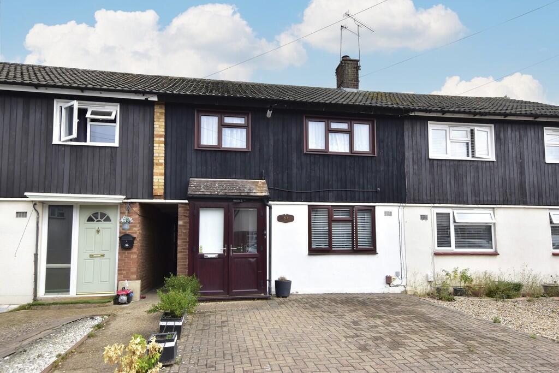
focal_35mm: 21
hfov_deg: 81.2
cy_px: 186
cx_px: 280
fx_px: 326
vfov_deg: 59.5
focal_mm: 14
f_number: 8
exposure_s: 1/640
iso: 640
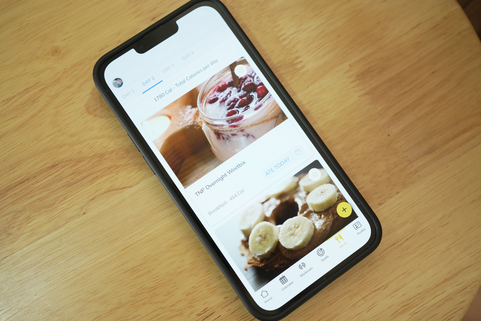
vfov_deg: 37.9
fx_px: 468
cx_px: 240
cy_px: 160
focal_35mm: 35
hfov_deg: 54.4
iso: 1250
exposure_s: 1/100
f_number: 4
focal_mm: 35
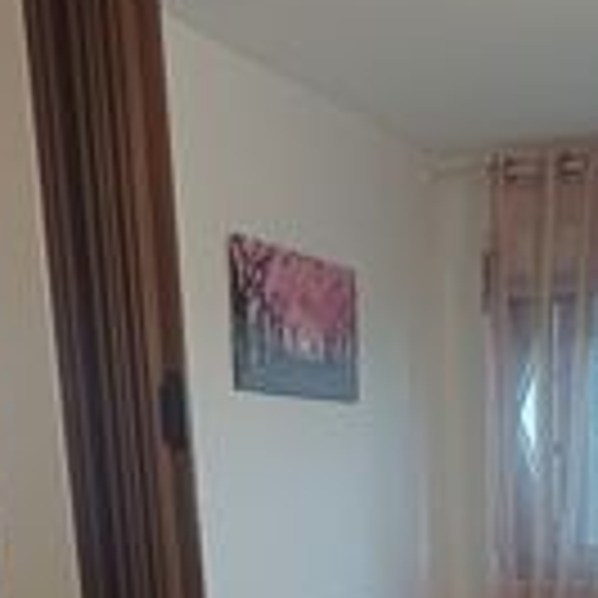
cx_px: 517
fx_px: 1388
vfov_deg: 21.1
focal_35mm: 71
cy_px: 857
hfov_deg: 23.8
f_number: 1.8
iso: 320
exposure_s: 1/40
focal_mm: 4.65
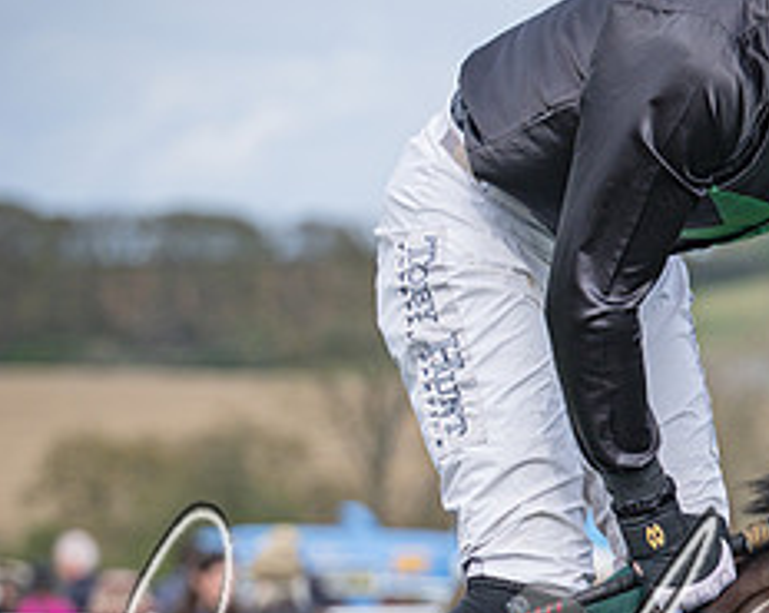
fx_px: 9342
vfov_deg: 3.8
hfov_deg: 4.7
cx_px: 993
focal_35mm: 411
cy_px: 581
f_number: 2.8
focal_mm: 89
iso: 100
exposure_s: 1/1000
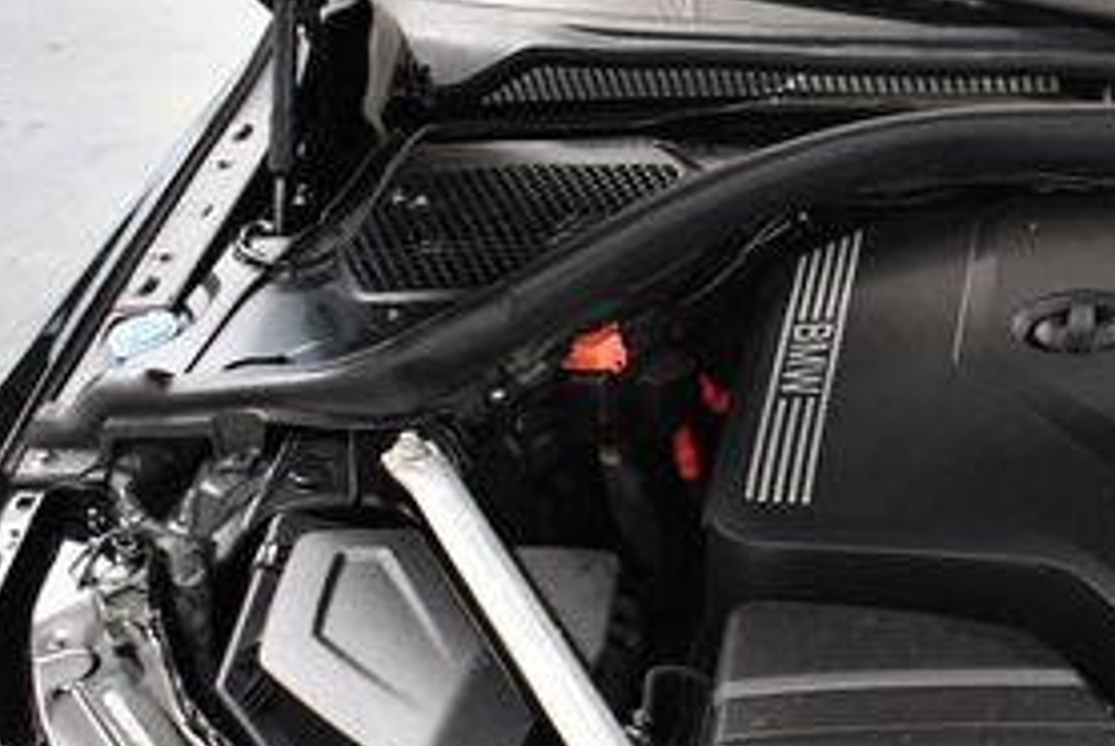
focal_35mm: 83
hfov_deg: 23.1
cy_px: 570
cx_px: 1199
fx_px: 2573
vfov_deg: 16.4
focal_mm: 18
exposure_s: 1/125
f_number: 3.5
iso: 3200
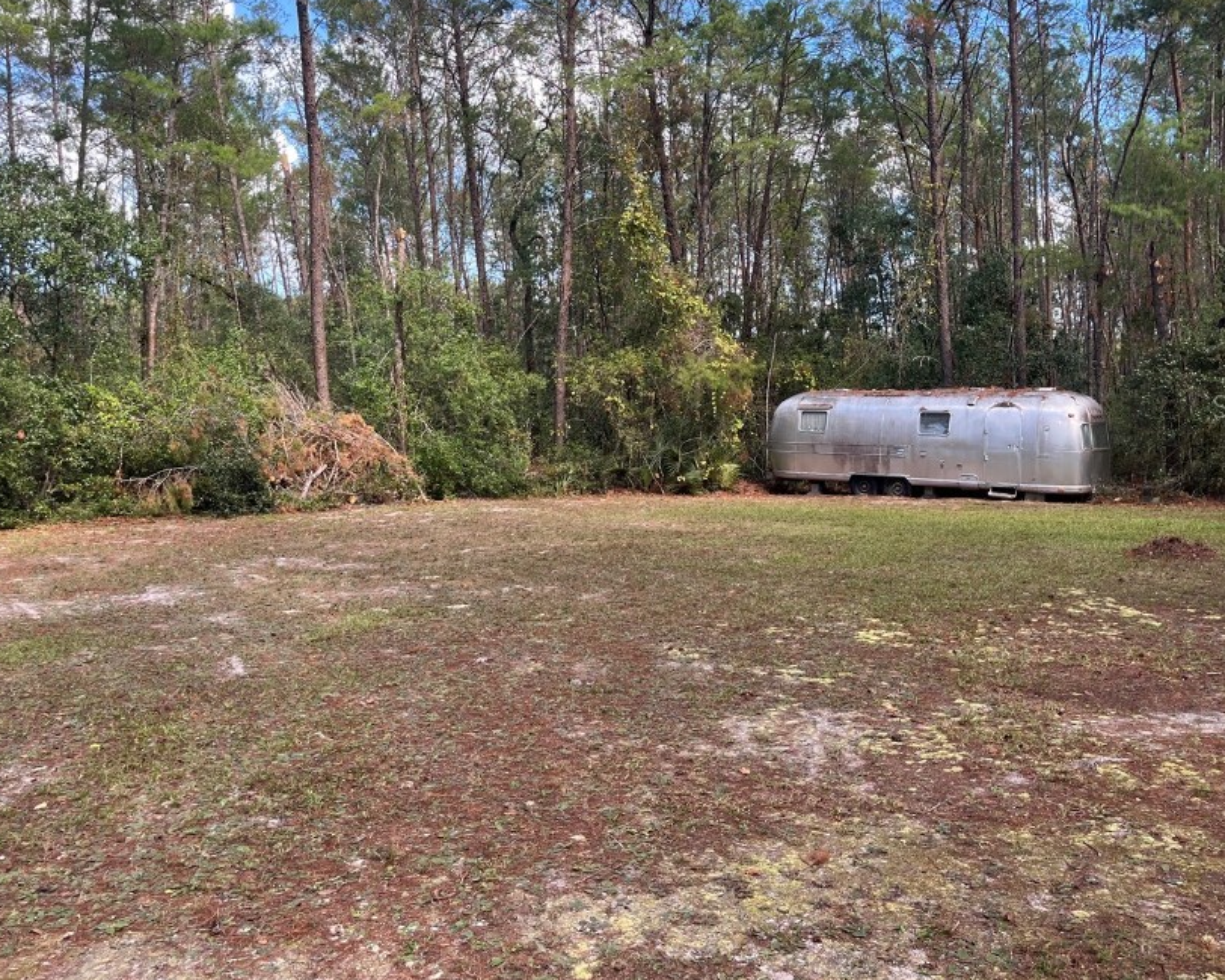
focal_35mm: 32
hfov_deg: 55.6
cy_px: 406
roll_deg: -0.9
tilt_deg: -0.9
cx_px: 582
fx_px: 1160
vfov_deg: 45.6
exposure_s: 1/445
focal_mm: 5.1
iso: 50
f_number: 1.6
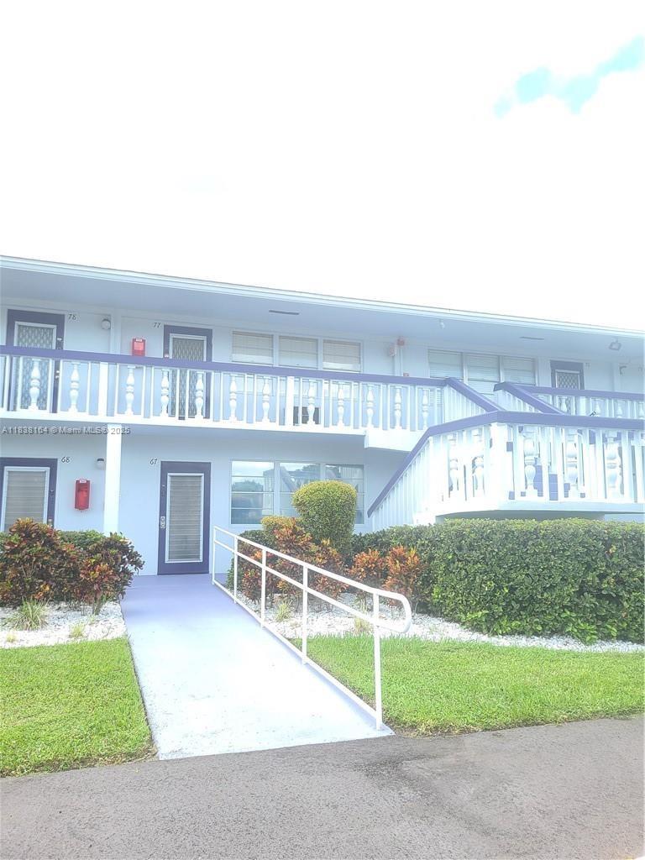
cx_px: 322
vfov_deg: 67.3
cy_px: 430
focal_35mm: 26
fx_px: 646
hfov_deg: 53.1
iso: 40
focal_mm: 5.4
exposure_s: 1/415
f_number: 1.8
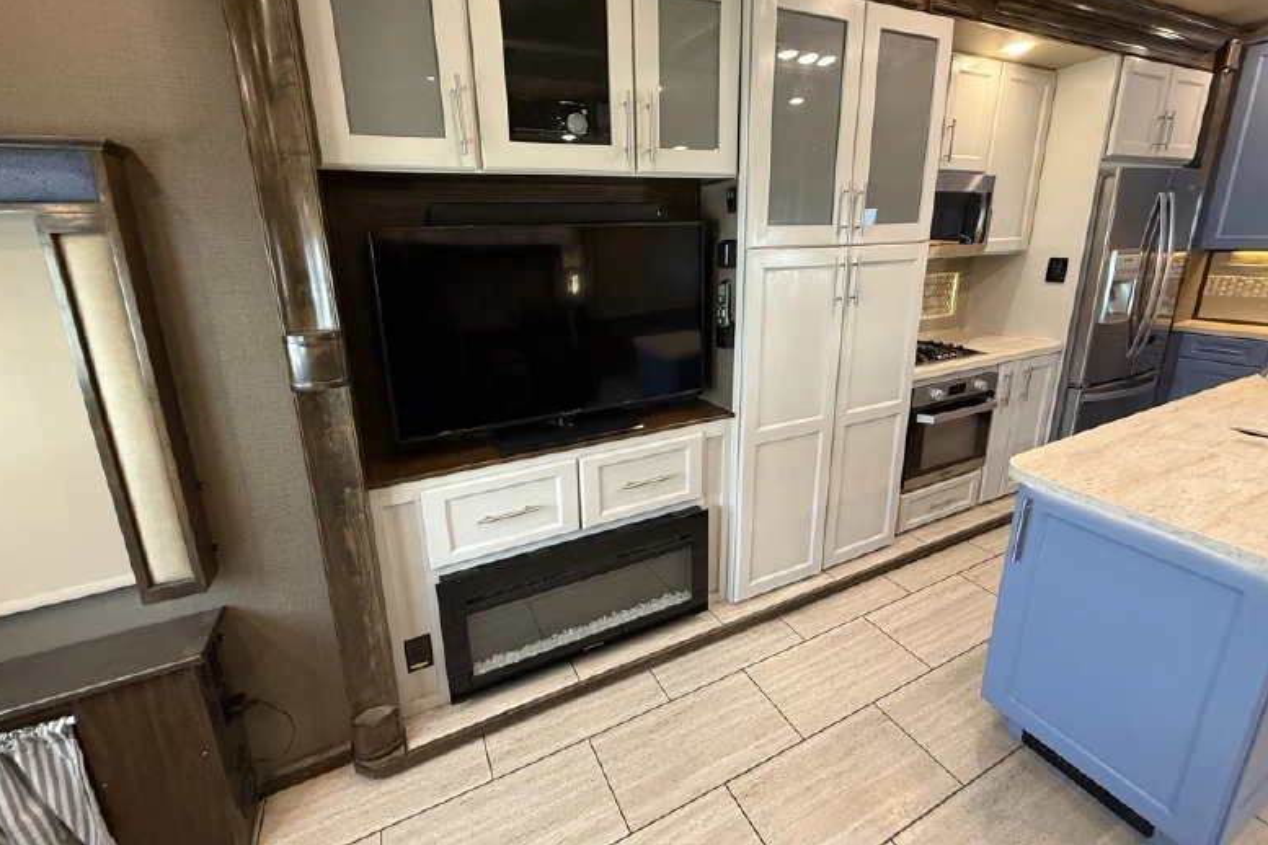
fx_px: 528
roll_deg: +2.0
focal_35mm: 15
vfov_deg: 77.0
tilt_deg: -14.0
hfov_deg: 100.4
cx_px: 617
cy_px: 369
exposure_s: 1/60
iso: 500
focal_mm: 2.22
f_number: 2.2
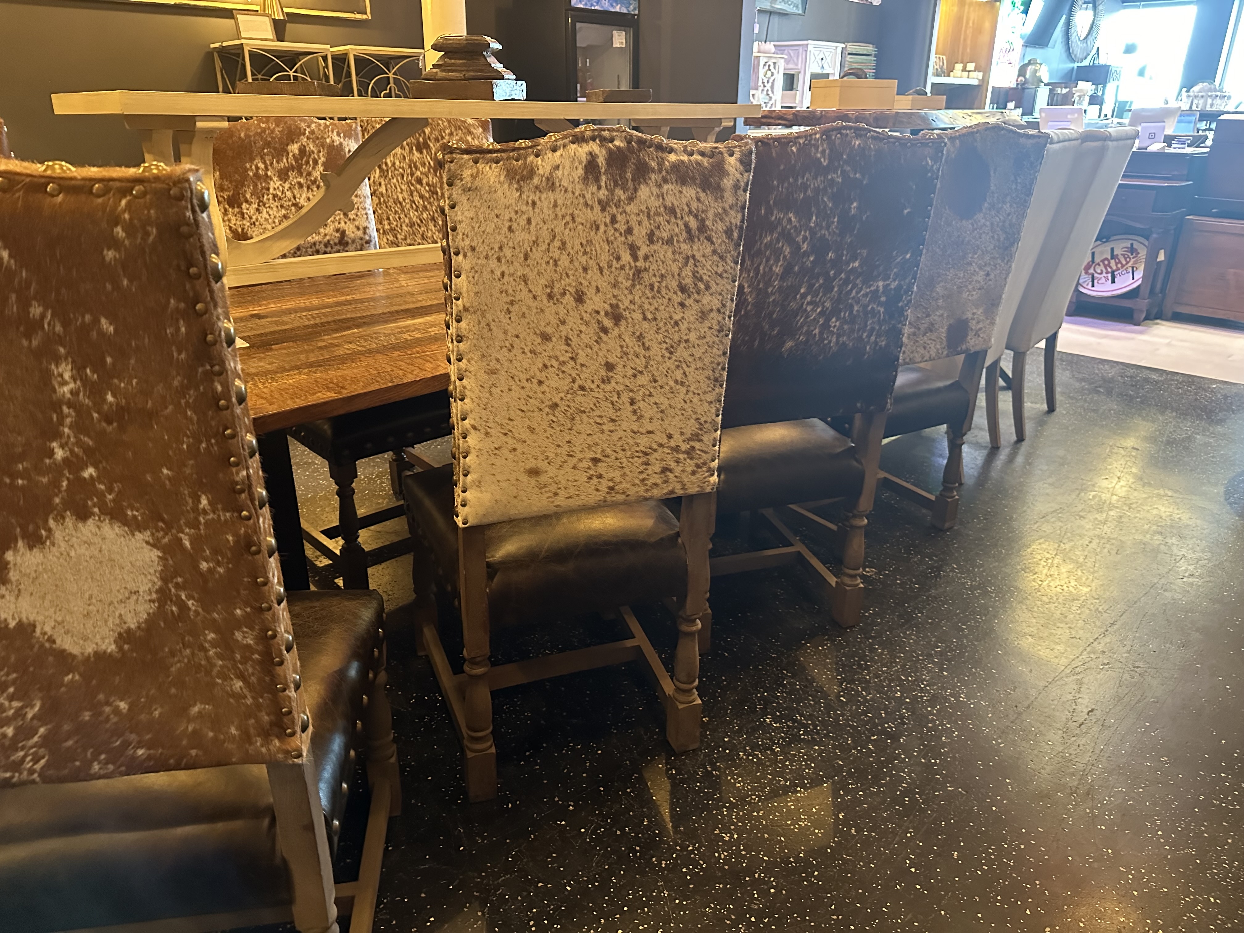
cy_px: 466
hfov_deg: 71.6
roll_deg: -0.6
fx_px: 862
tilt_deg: -22.4
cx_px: 622
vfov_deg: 56.8
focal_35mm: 24
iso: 1000
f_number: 1.78
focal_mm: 6.86
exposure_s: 1/40
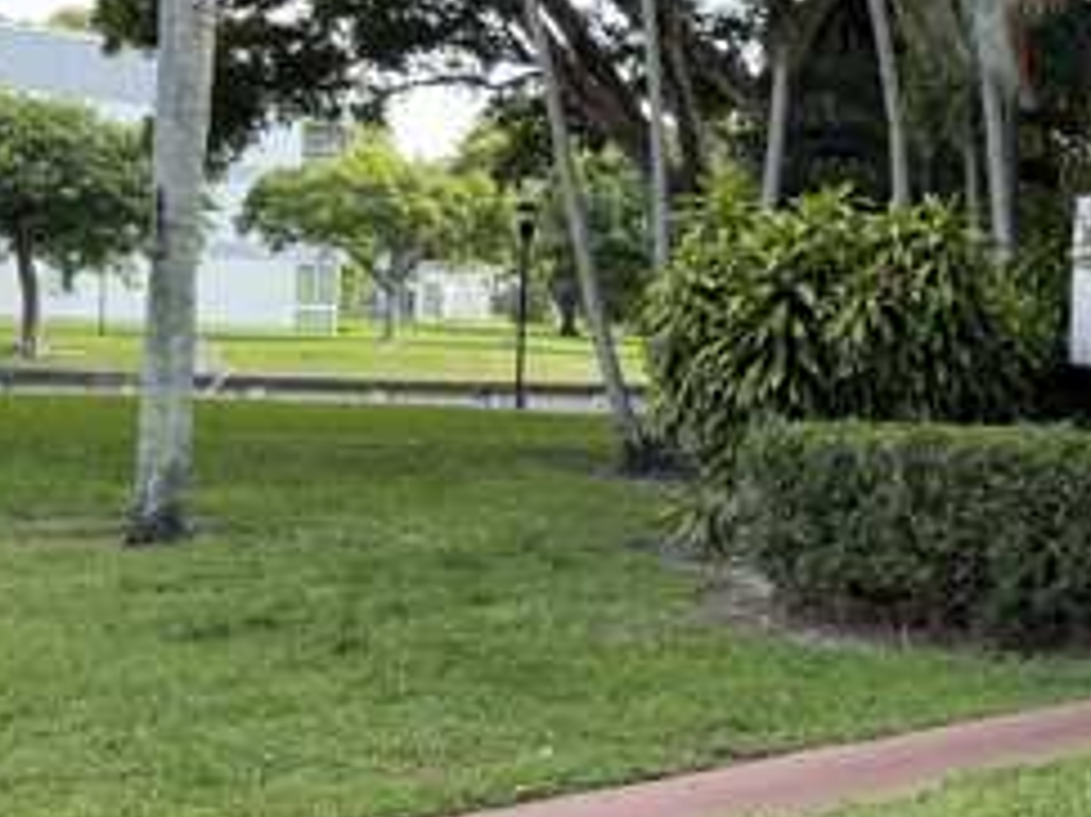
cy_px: 319
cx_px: 1666
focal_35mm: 79
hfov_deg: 20.8
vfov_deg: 18.6
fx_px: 2489
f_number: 1.78
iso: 100
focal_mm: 6.76
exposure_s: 1/435
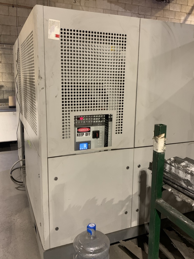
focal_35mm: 31
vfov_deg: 58.3
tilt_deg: -10.9
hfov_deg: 45.4
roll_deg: -0.7
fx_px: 232
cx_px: 100
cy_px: 124
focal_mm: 4.25
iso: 400
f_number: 1.8
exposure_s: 1/30
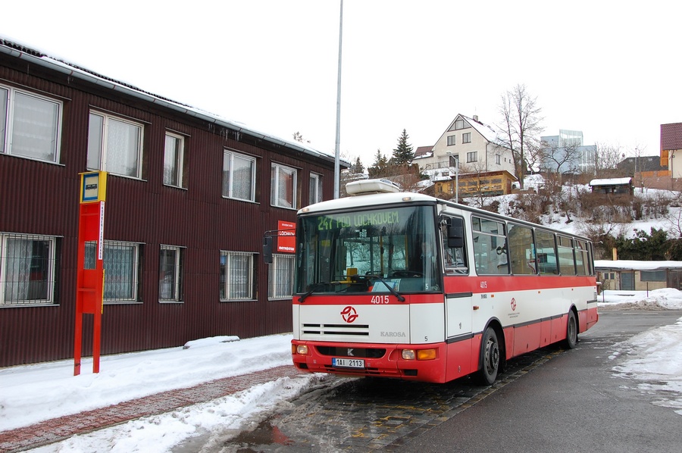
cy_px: 226
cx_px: 341
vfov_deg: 39.9
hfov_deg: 57.3
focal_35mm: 33
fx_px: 624
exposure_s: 1/80
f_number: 8
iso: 400
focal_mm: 22
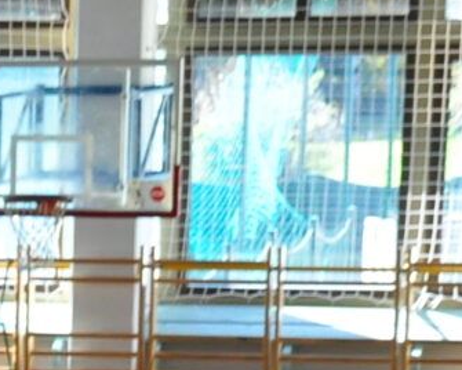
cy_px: 1073
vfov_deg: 5.3
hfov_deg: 6.7
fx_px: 3815
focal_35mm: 279
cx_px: -416
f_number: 4
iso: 800
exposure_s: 1/250
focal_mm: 26
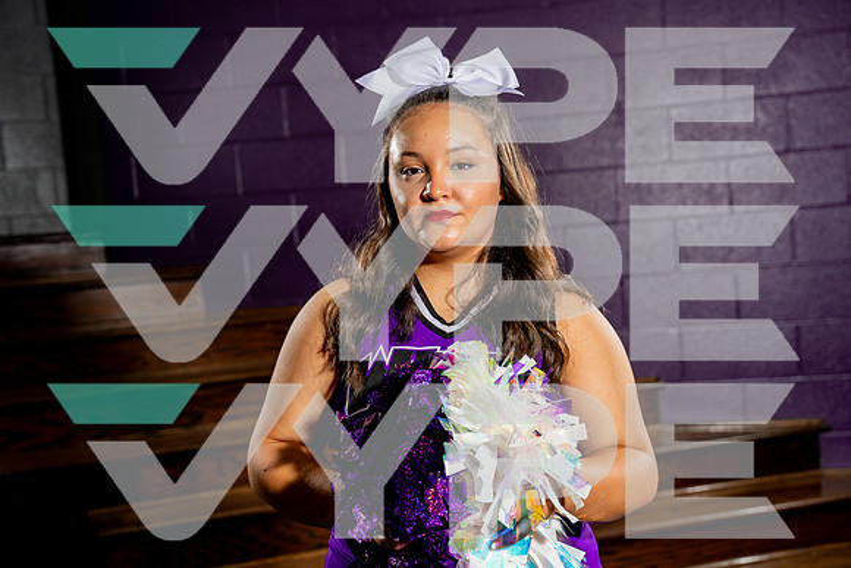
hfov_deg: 36.9
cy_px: 284
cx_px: 426
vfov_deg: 25.1
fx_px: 1277
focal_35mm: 54
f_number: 4
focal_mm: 54
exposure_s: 1/250
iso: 250
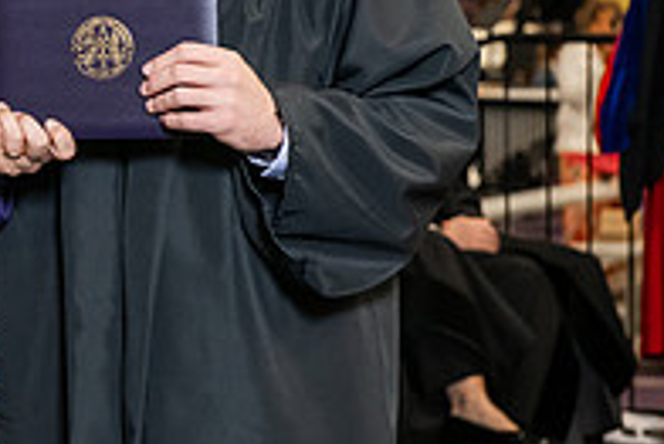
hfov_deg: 9.8
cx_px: -149
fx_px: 3821
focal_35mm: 207
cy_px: -36
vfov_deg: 6.6
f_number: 5
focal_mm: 70
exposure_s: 1/200
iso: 2500
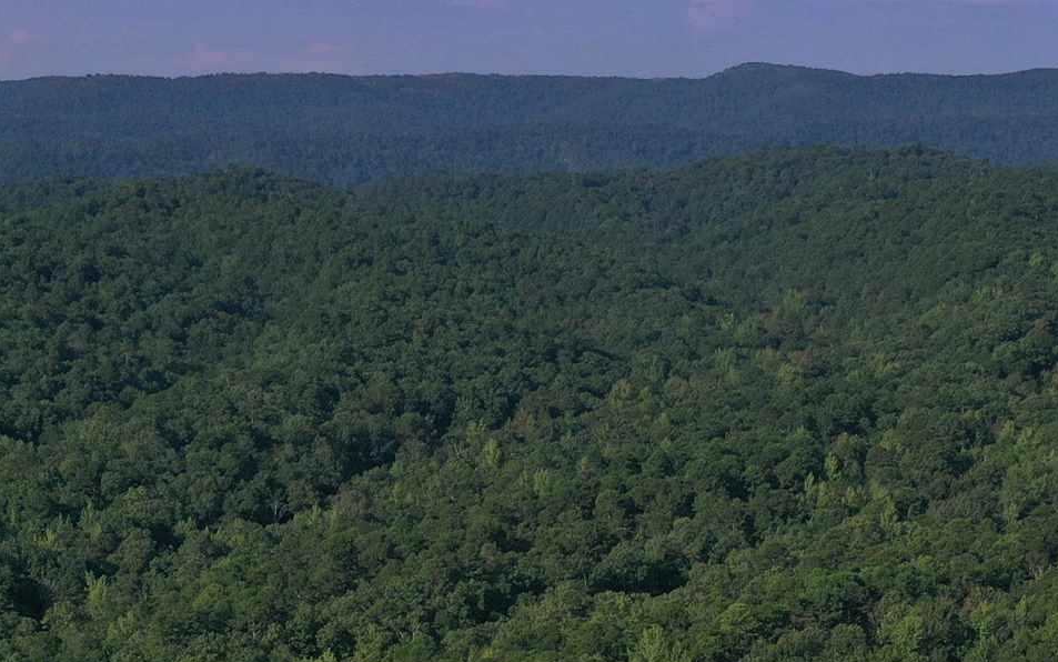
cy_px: 976
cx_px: 528
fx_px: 2653
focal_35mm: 92
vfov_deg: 13.4
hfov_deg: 22.6
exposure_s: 1/800
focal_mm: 10.26
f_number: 6.3
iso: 100
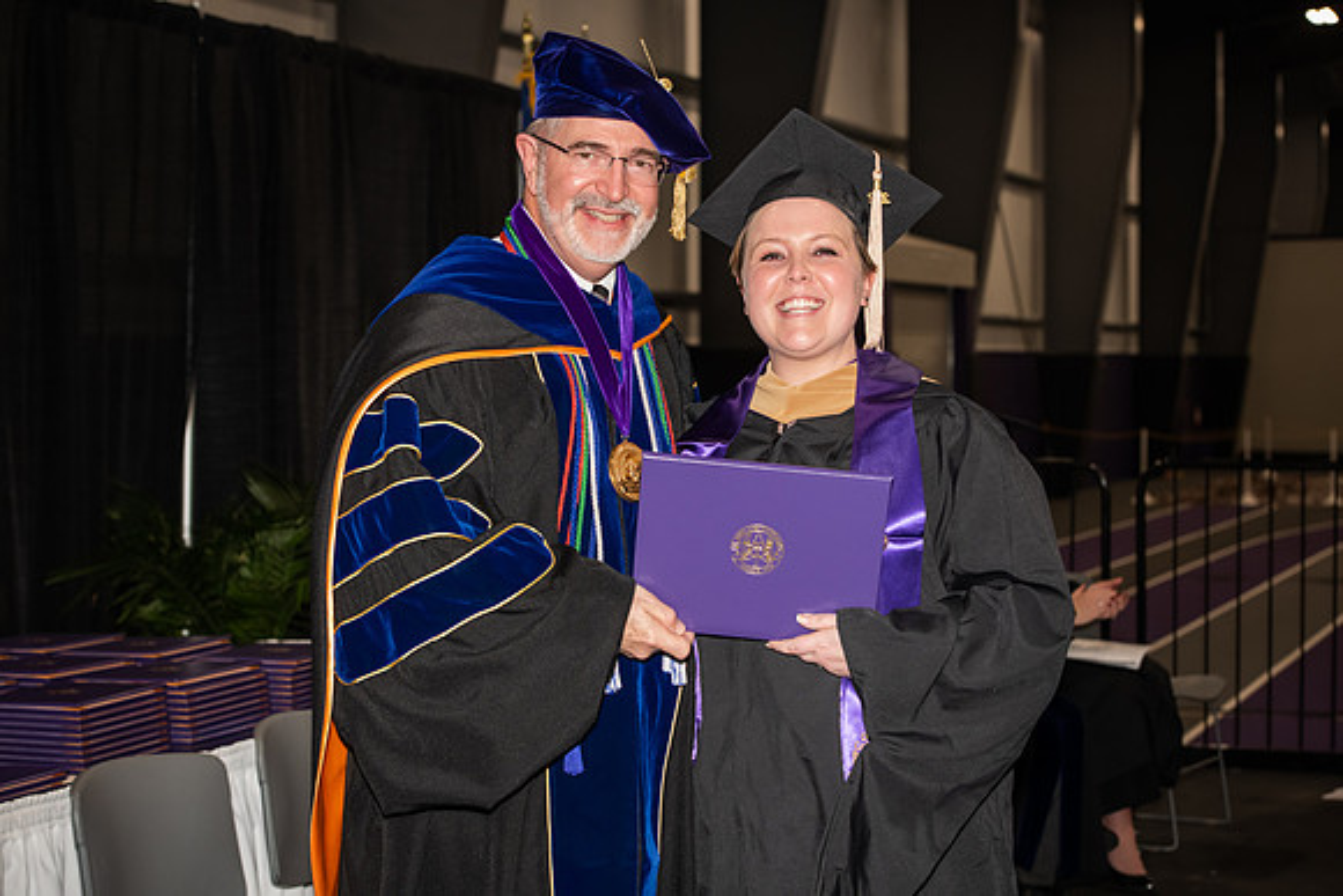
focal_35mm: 70
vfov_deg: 19.5
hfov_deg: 28.8
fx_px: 2612
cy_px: 448
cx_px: 672
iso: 1000
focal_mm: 70
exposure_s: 1/200
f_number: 5.6
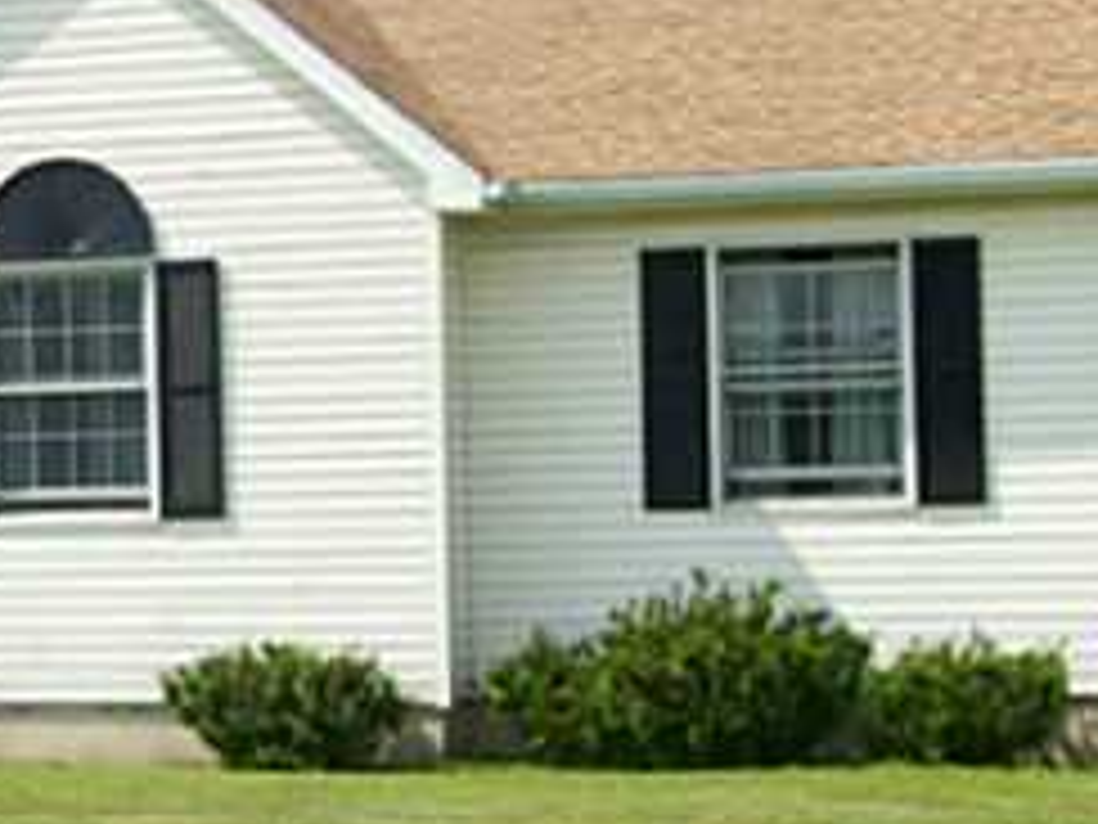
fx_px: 3743
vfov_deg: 12.6
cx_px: -32
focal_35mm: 118
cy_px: 455
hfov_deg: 16.3
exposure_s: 1/894
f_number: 5.4
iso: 200
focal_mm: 7.6
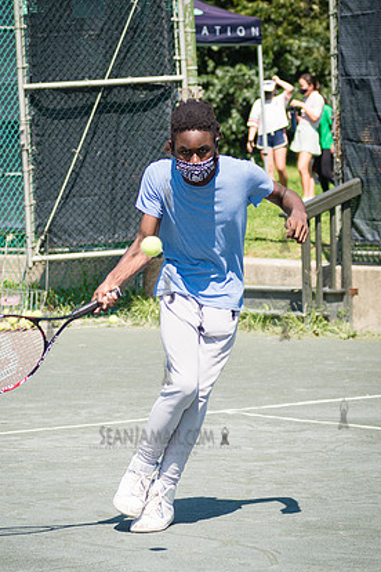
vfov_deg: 11.2
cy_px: 249
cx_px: 141
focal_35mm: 183
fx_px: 2905
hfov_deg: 7.5
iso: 125
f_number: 4.5
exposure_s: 1/1000
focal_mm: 86
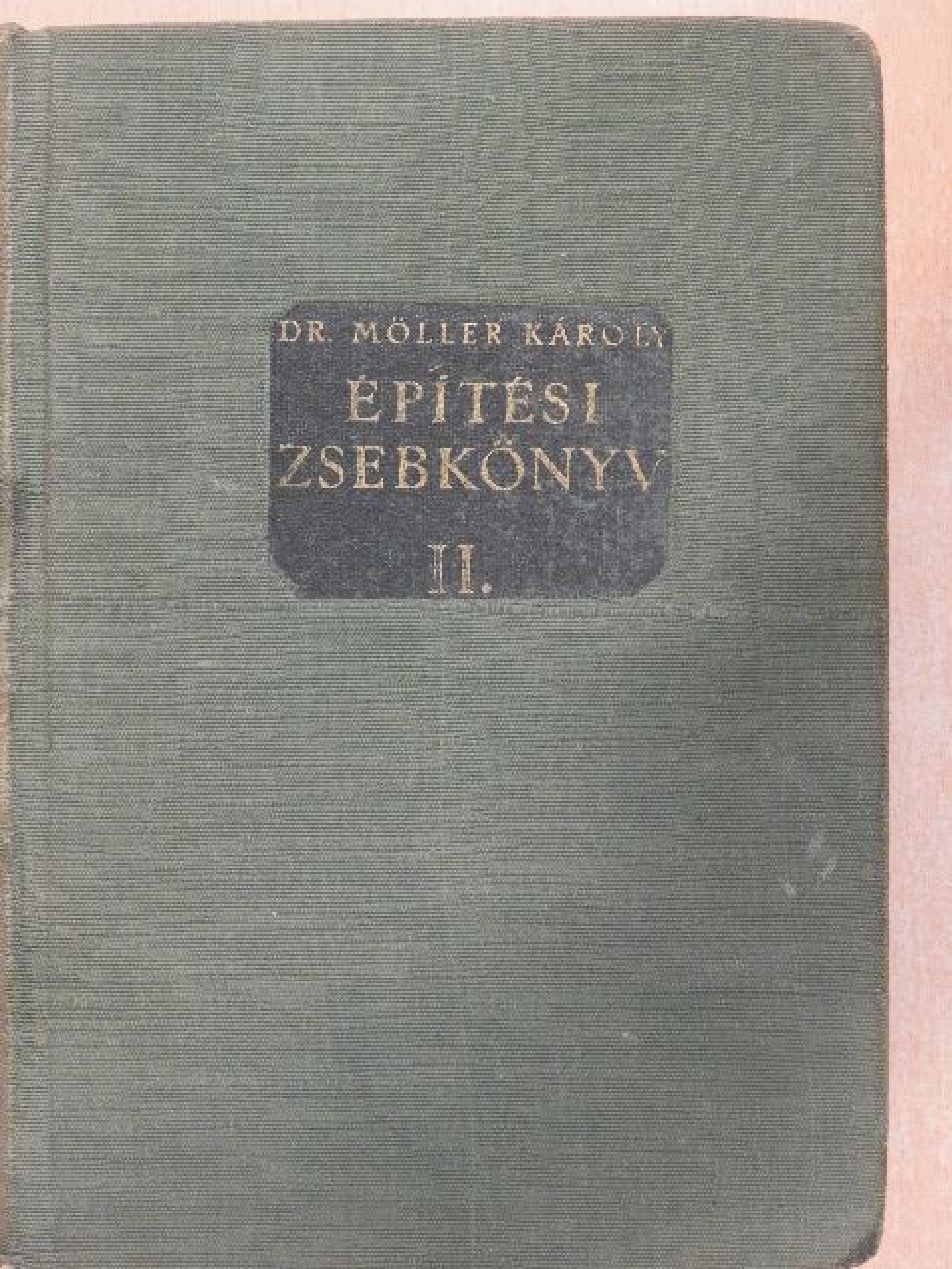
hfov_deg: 22.6
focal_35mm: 65
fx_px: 2383
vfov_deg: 29.8
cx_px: 476
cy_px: 634
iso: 800
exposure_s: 1/8
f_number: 4.2
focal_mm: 11.6
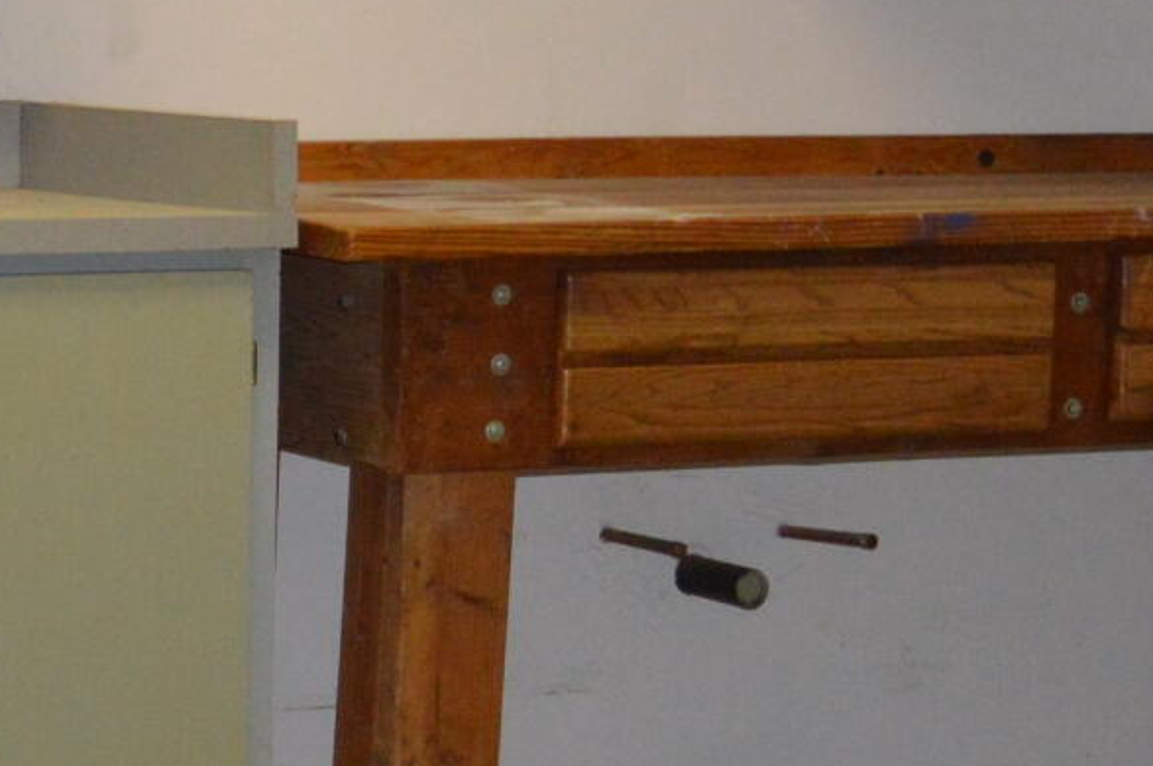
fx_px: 5886
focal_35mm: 184
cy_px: 377
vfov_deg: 7.4
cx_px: -132
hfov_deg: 11.0
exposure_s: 1/60
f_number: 4
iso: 1000
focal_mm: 24
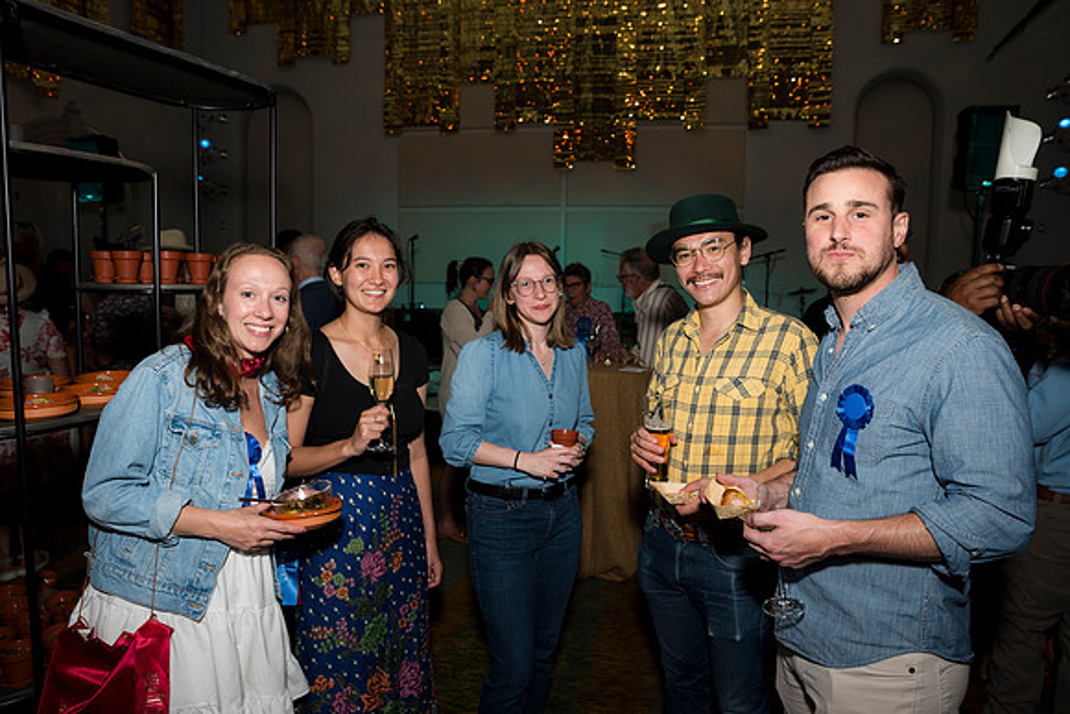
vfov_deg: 52.7
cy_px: 357
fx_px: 720
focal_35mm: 24
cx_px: 535
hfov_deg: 73.2
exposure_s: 1/160
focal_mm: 24
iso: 800
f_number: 5.6
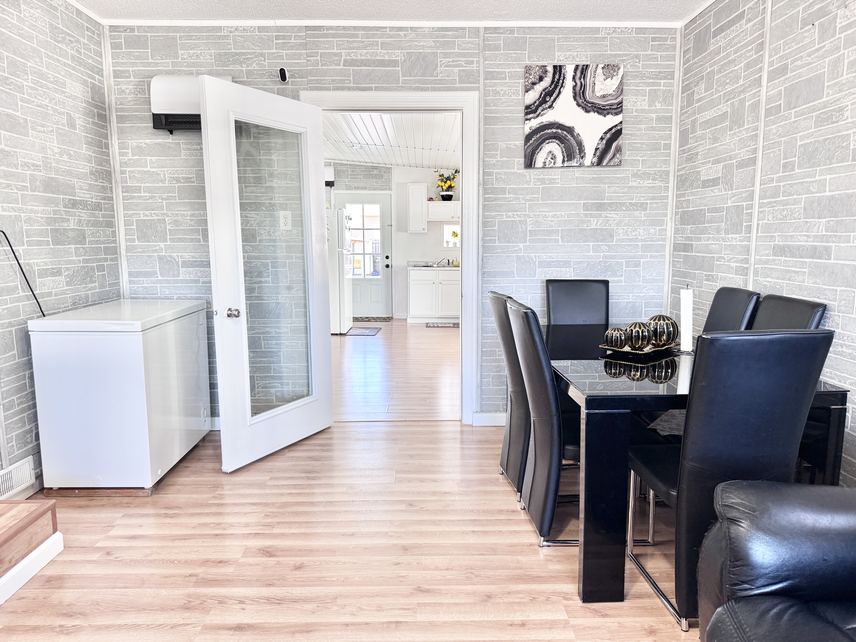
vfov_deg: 56.8
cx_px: 428
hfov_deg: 71.6
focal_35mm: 24
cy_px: 321
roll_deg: -0.5
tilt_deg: -8.7
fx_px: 593
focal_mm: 6.76
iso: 200
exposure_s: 1/121
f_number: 1.78
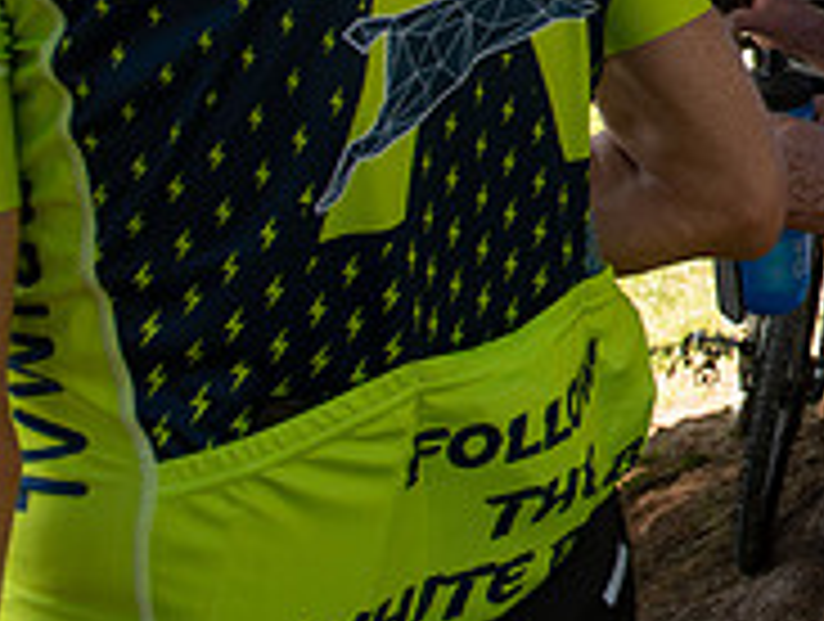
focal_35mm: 73
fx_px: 1741
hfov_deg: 21.8
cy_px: -38
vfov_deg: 19.5
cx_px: 1265
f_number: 5.6
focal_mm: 24
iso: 200
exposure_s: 1/125
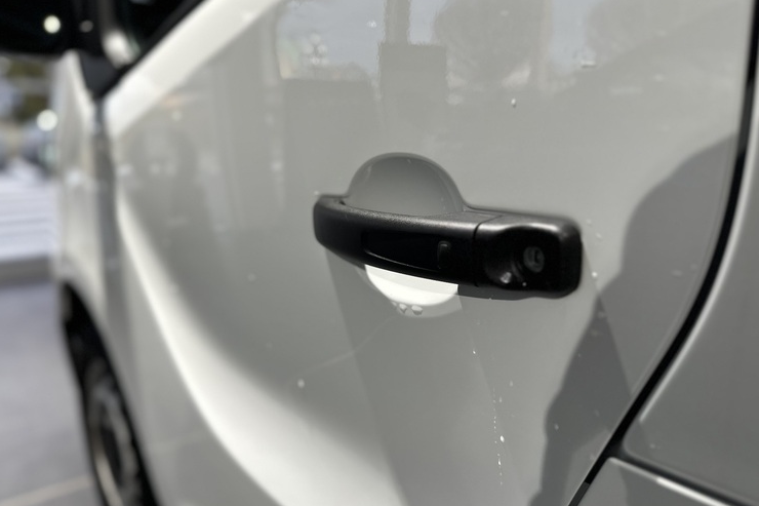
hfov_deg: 67.4
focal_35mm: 27
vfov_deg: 47.8
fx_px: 569
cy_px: 281
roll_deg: +0.6
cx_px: 373
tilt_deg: -11.5
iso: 160
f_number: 1.78
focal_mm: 6.86
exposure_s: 1/100
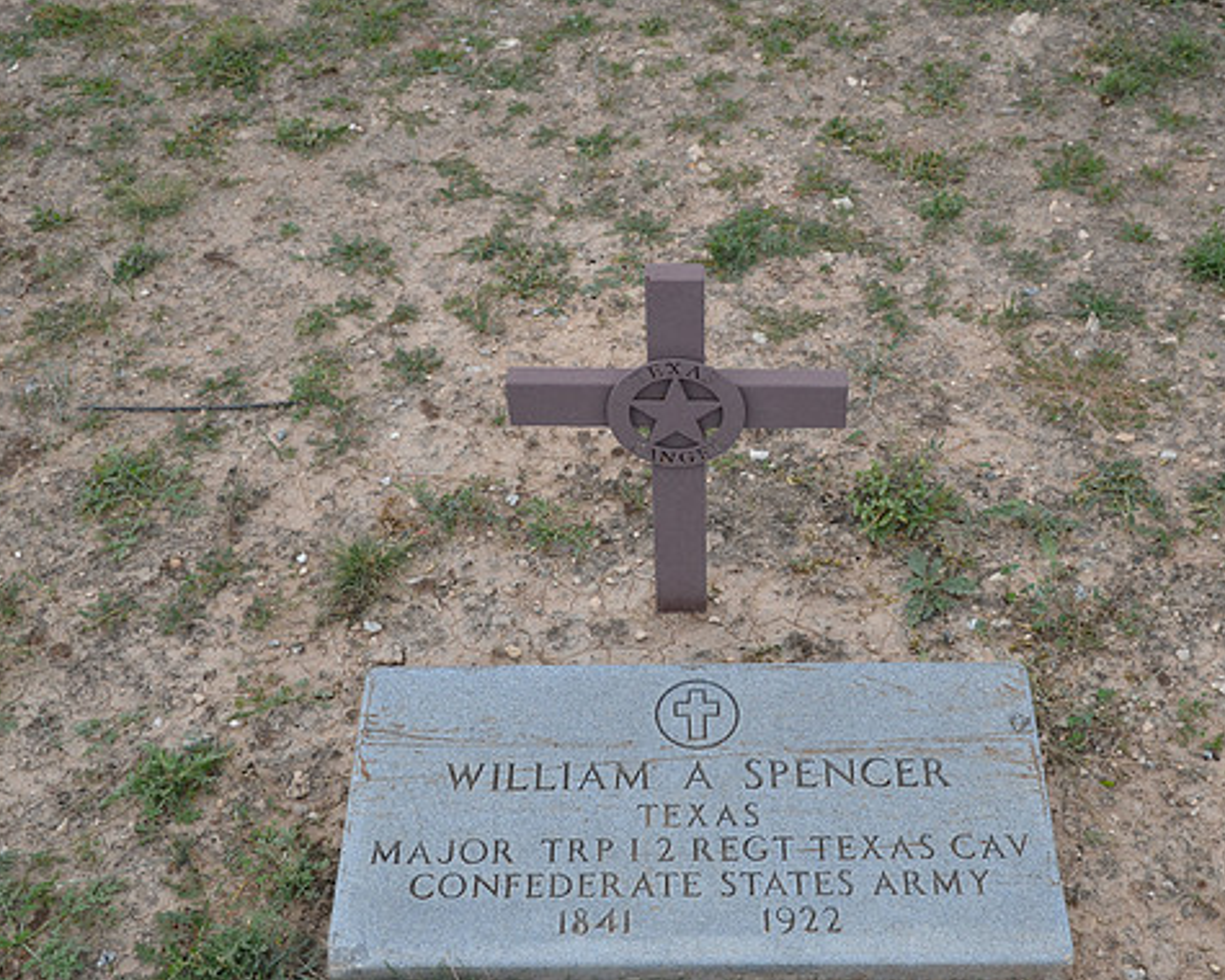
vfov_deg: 31.5
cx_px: 686
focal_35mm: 48
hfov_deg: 38.7
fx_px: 1740
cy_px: 490
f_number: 5.6
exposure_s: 1/125
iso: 280
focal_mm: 28
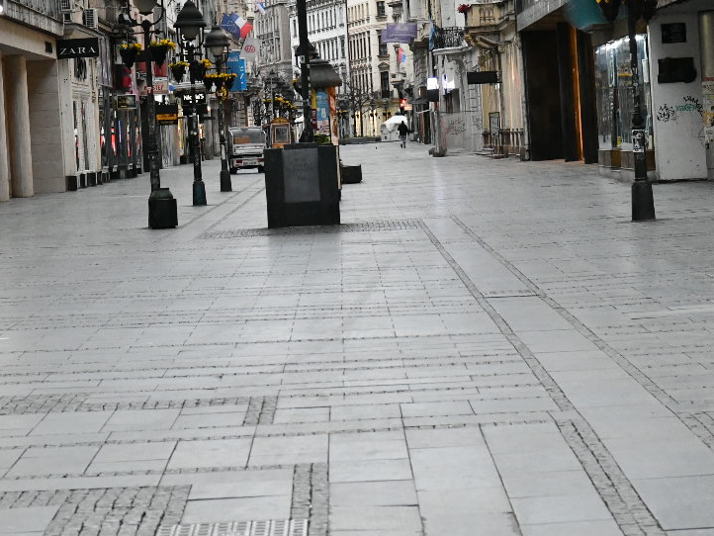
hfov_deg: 13.1
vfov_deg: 9.8
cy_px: 127
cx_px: 289
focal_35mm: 151
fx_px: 3116
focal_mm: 70
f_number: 5.6
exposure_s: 1/200
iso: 3200
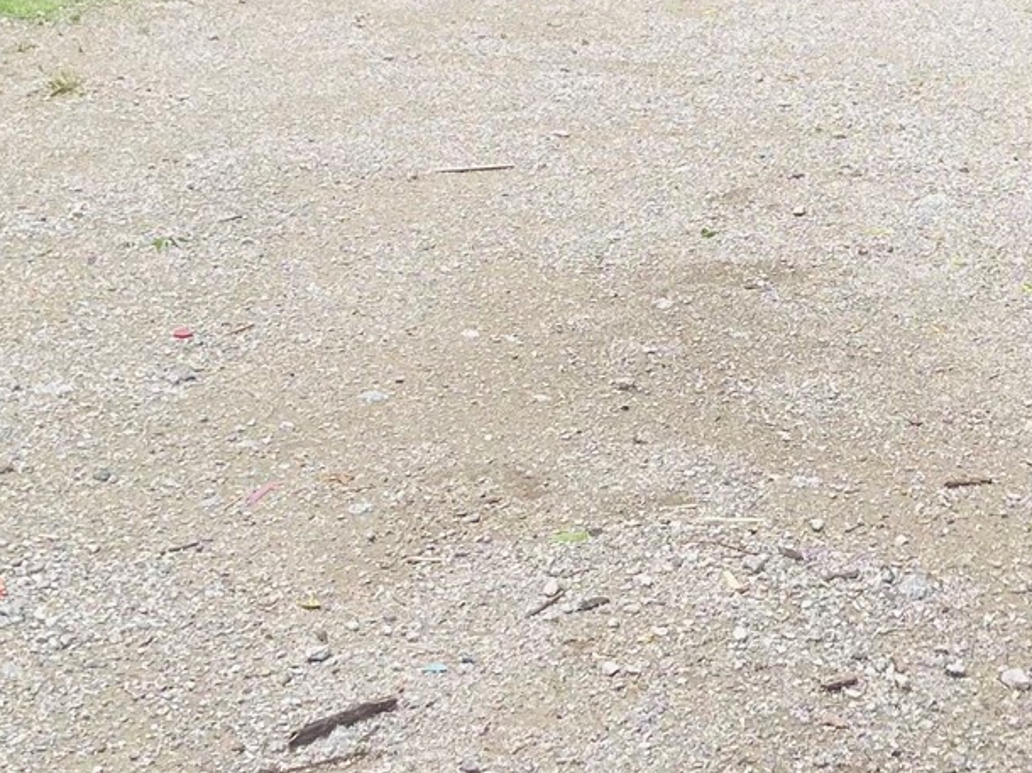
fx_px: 2503
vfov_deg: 16.6
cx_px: 892
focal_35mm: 84
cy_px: -235
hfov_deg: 22.8
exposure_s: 1/1642
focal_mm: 5.1
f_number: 1.6
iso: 32
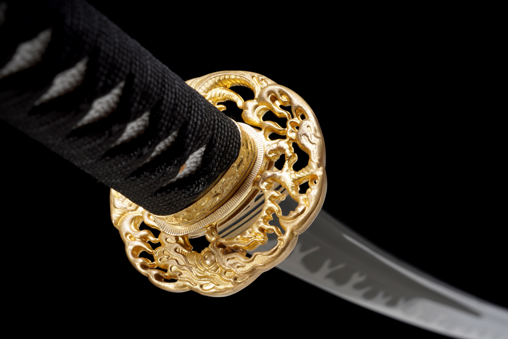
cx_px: 254
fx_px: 1003
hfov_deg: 28.4
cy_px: 170
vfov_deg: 19.2
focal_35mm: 71
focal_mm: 47.4
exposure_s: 1/200
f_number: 10
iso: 100
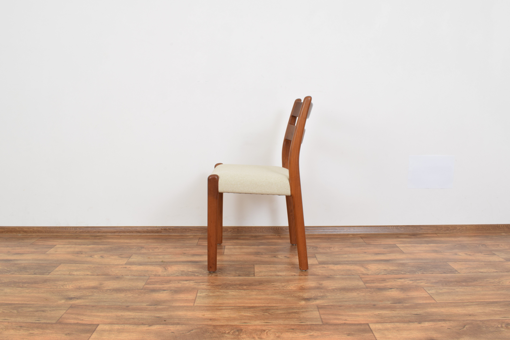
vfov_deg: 41.7
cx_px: 255
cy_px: 170
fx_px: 446
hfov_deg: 59.5
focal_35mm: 32
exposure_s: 4
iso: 100
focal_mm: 21
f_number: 25
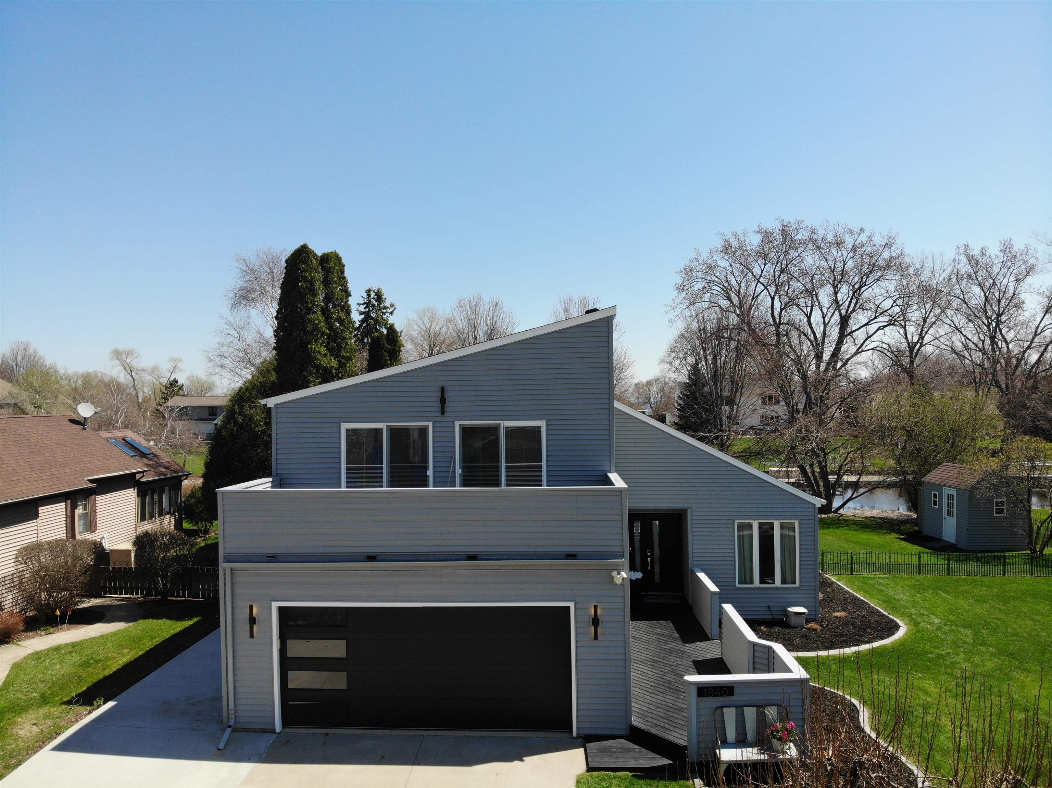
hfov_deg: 71.6
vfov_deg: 56.8
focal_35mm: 24
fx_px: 729
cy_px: 394
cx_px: 526
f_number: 2.8
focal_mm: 4.5
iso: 100
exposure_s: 1/847
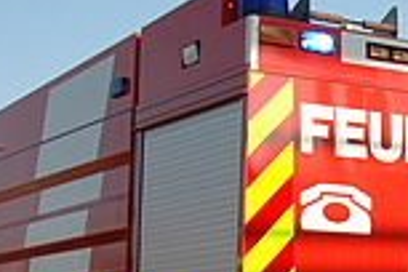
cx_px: 577
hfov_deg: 16.9
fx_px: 1269
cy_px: 392
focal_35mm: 112
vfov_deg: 11.8
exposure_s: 1/250
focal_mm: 24
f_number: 8
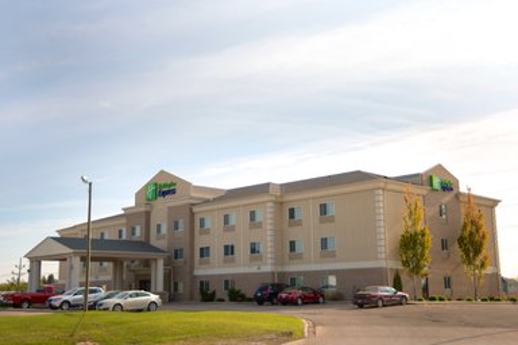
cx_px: 259
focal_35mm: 50
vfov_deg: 27.0
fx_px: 719
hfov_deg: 39.6
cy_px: 172
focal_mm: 50
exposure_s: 1/2500
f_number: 4.8
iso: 200
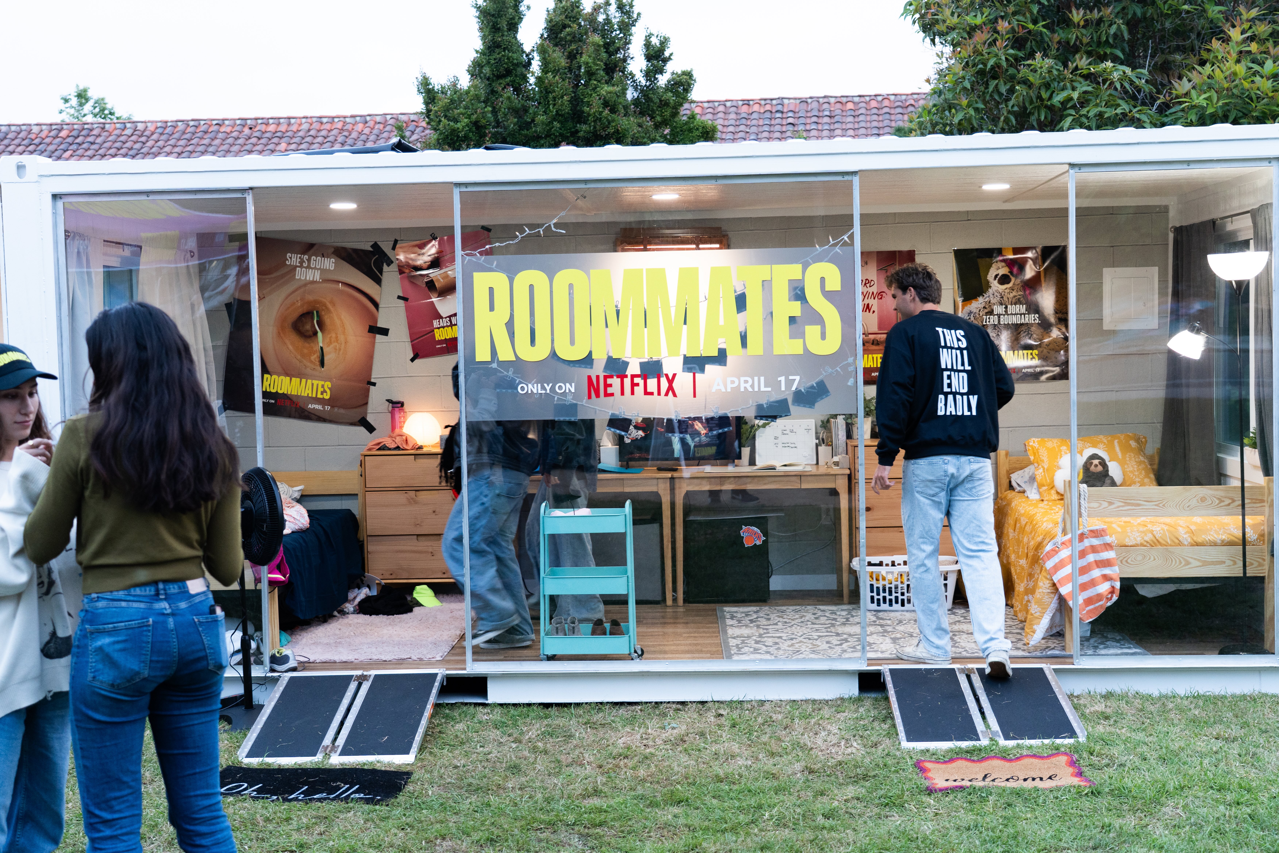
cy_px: 426
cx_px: 640
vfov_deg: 31.9
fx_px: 1492
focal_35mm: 42
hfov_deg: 46.4
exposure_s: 1/160
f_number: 4
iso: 1000
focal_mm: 42
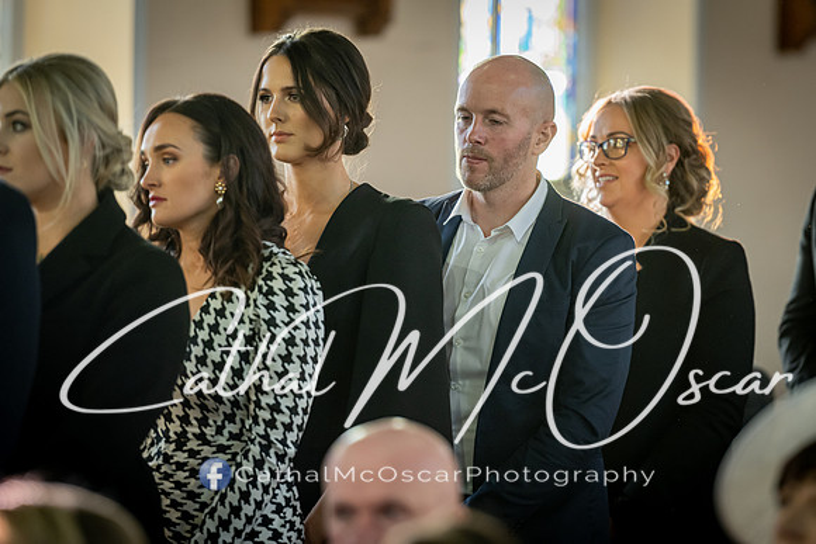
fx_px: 5409
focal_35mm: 239
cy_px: 220
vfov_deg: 5.8
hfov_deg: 8.6
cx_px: 487
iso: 1000
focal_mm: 200
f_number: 2.8
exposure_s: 1/125
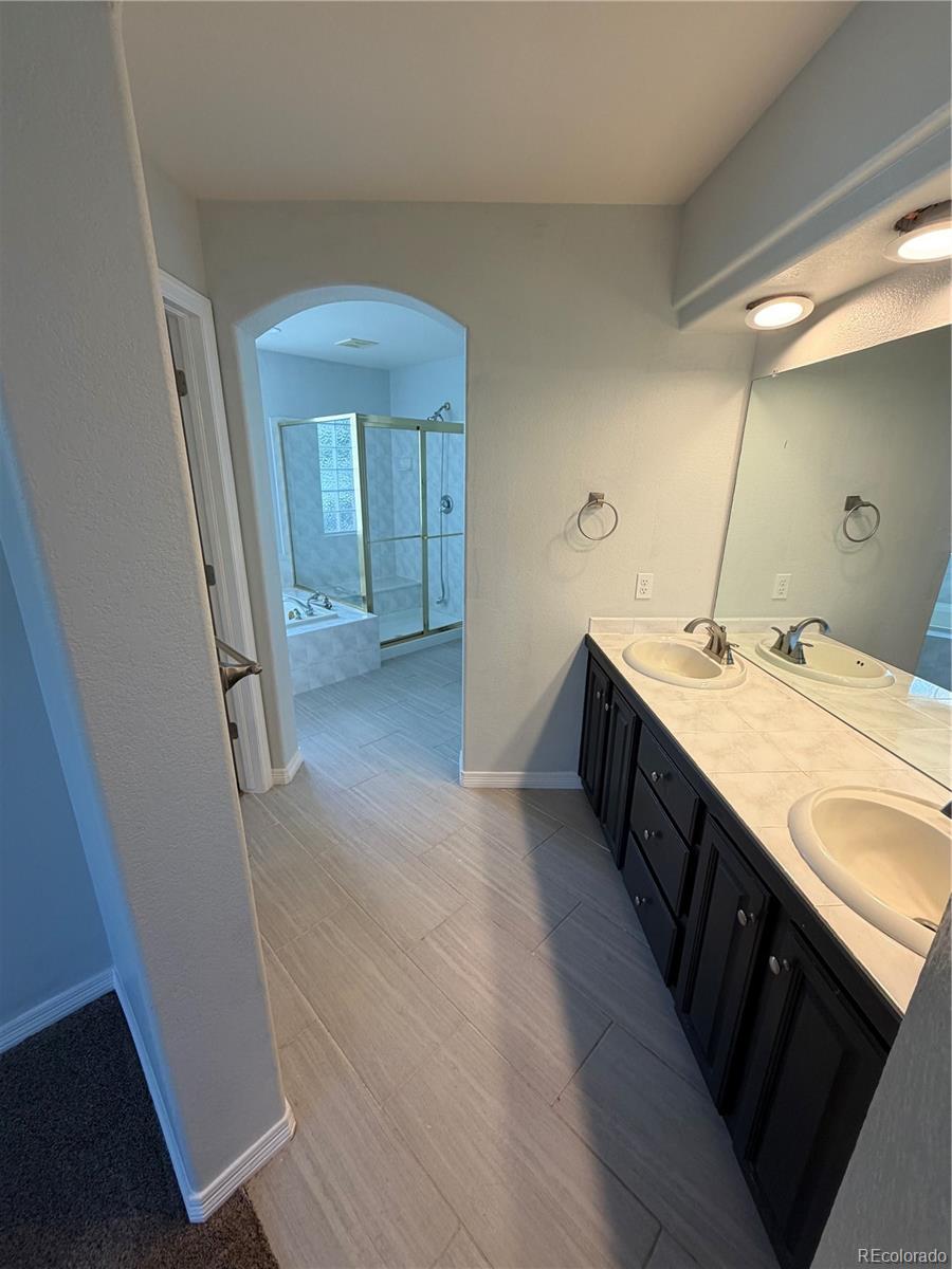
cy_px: 634
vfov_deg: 102.1
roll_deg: -0.7
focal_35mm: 14
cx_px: 476
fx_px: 513
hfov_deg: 85.7
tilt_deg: -18.0
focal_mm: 2.22
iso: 125
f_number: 2.2
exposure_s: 1/120
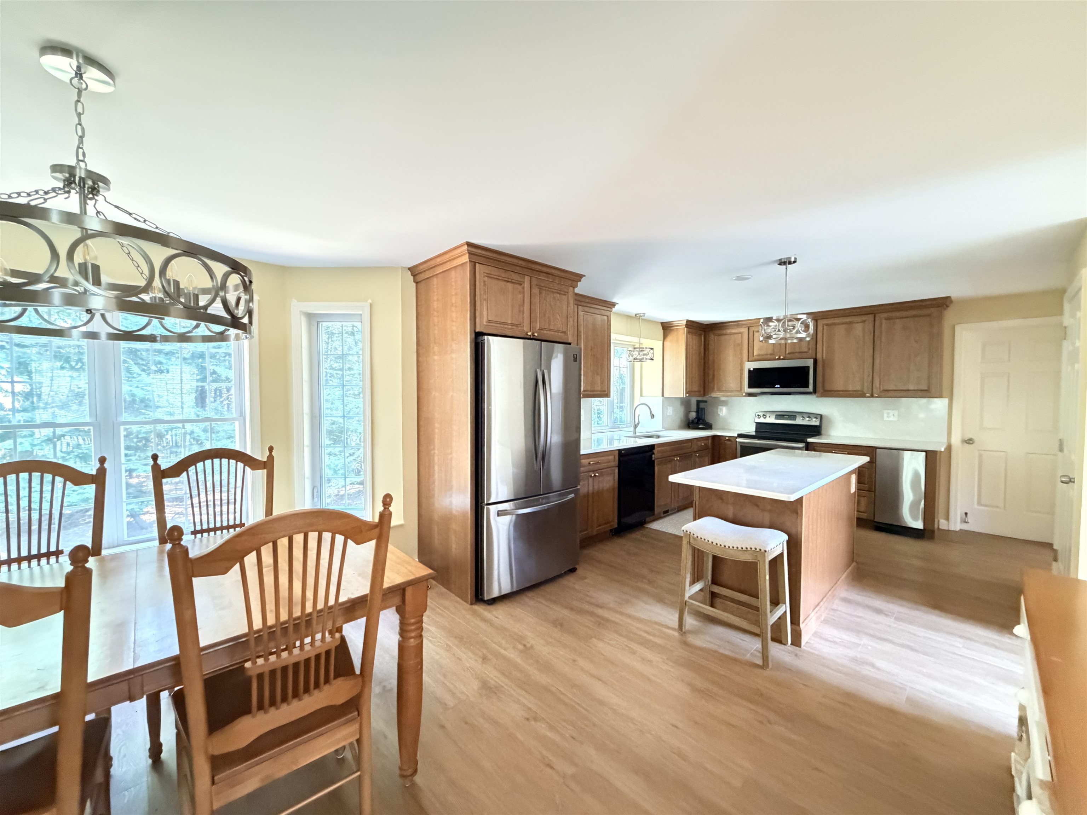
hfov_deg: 102.1
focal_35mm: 14
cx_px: 544
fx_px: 440
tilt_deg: -2.1
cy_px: 408
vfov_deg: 85.7
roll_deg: +0.1
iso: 1600
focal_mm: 2.22
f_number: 2.2
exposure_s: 1/39
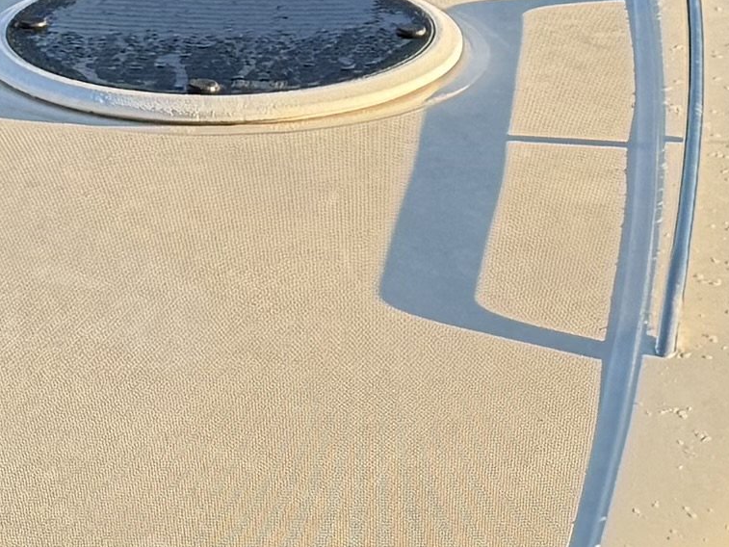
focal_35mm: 181
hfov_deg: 10.9
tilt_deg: -14.7
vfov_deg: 8.2
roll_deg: +1.3
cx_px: 285
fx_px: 3812
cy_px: 350
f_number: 1.78
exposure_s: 1/1139
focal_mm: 6.76
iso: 100
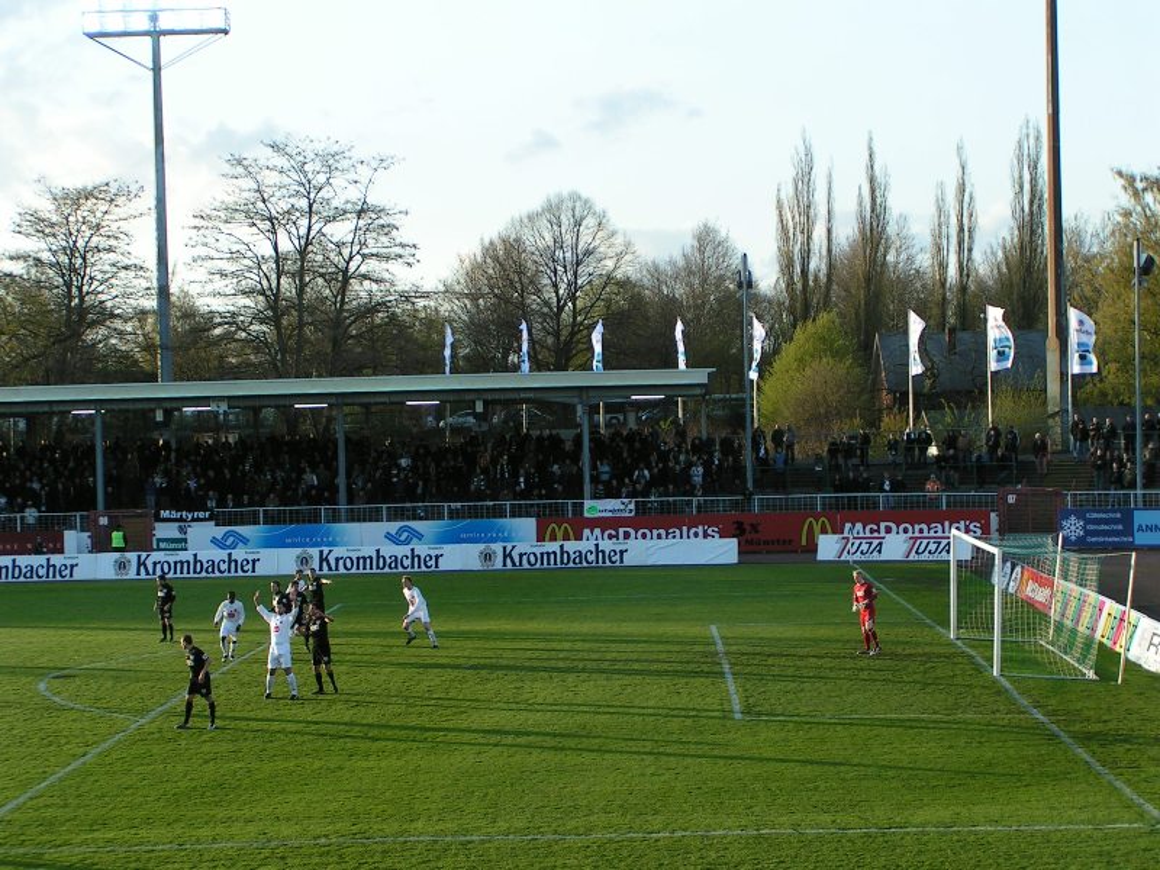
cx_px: 580
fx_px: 2279
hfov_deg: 28.6
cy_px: 435
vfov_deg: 21.6
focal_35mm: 68
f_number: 4.5
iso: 50
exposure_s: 1/160
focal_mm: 10.5
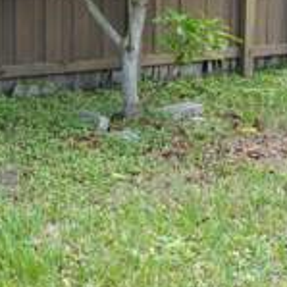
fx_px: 900
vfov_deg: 17.6
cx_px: 79
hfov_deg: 18.0
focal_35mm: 96
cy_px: -12
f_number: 14
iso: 640
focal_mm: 35
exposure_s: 1/40
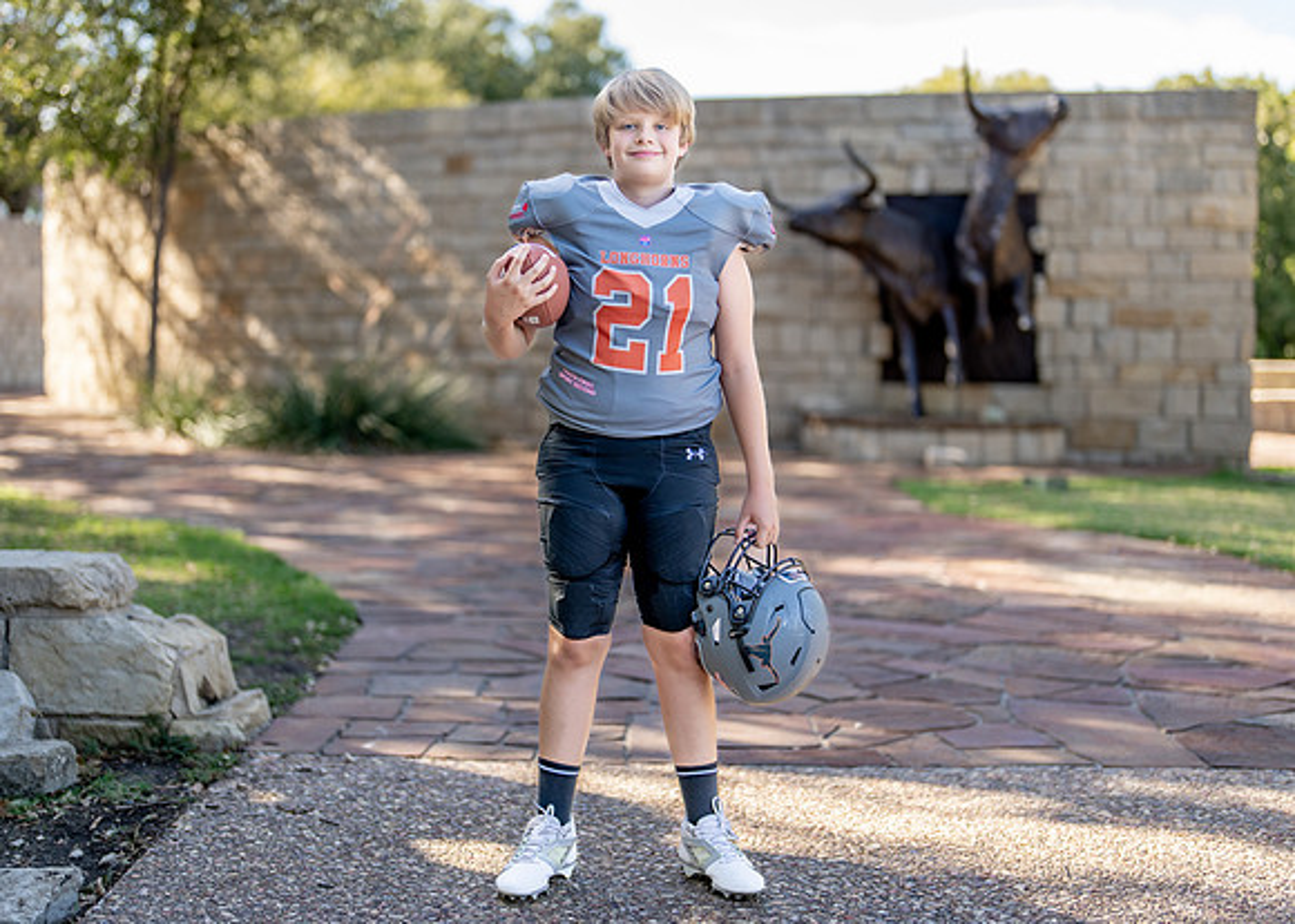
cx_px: 654
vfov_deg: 25.4
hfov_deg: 35.0
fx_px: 2052
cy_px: 459
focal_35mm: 56
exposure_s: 1/1000
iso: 100
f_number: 1.2
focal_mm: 50
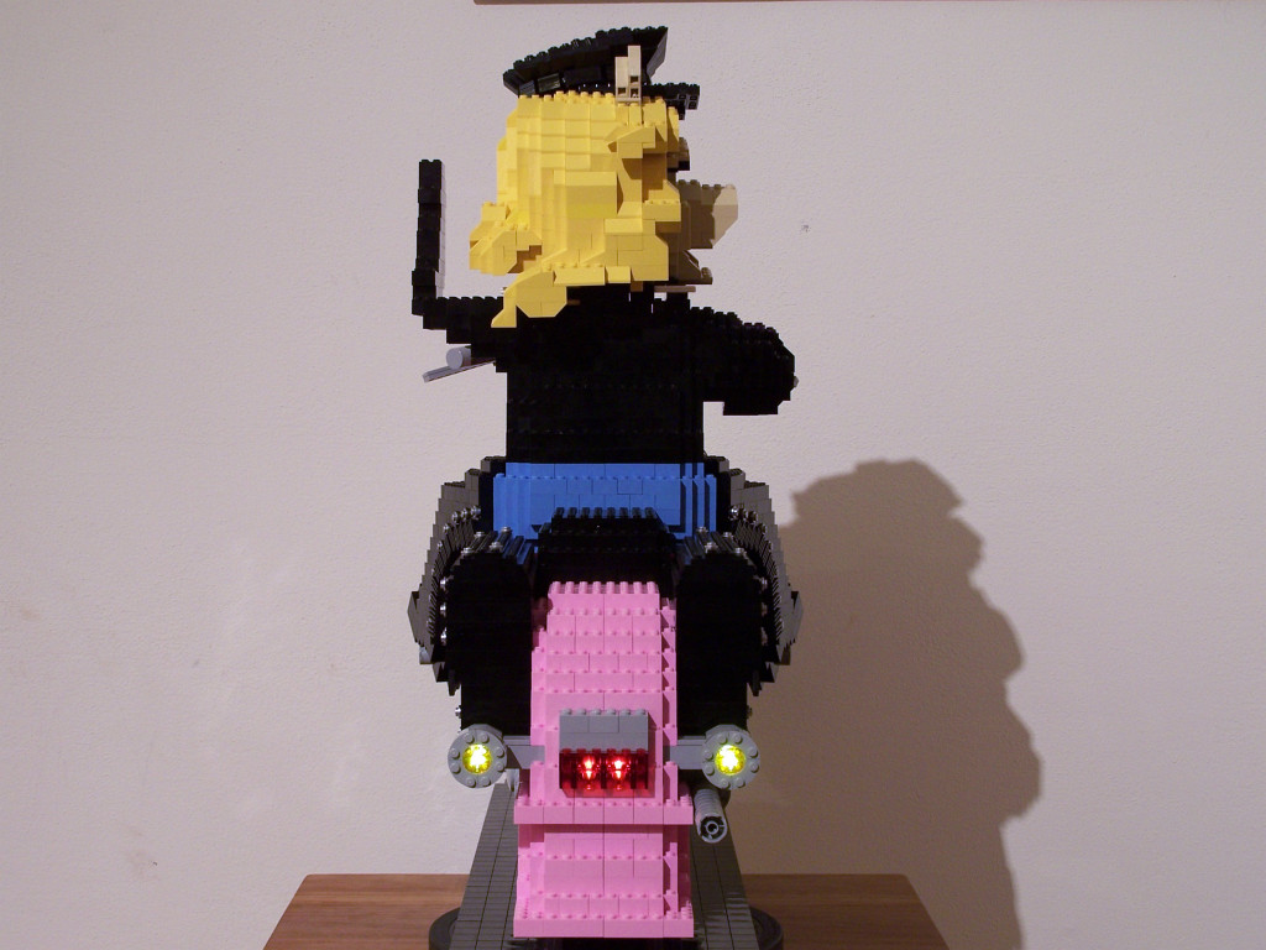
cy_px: 475
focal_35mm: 64
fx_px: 2341
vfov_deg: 22.9
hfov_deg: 30.3
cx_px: 633
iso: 80
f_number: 3.2
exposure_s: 1/2
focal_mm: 10.7
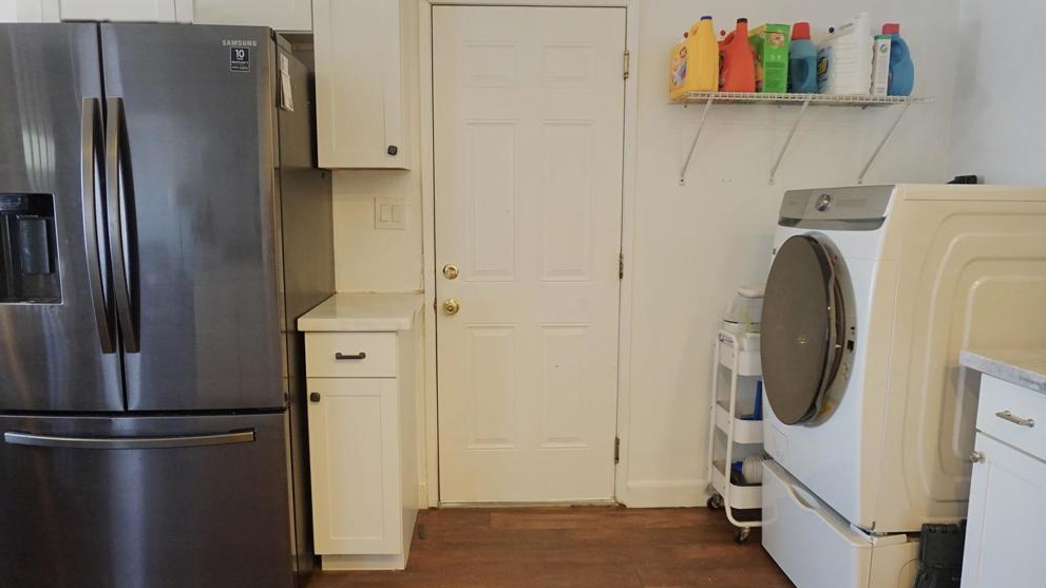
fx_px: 721
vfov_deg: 44.3
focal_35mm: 26
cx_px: 514
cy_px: 320
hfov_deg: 71.9
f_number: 3.5
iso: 2500
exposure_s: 1/160
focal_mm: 16
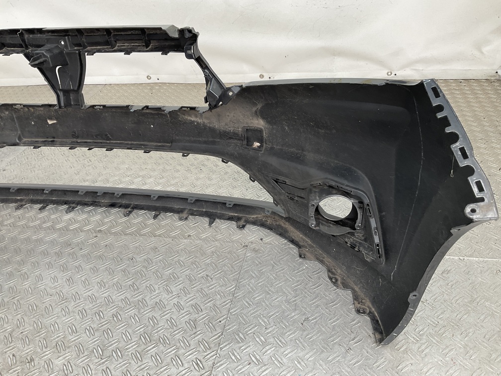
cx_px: 250
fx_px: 420
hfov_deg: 61.7
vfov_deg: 48.2
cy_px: 188
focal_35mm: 29
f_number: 1.8
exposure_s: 1/120
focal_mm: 3
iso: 25
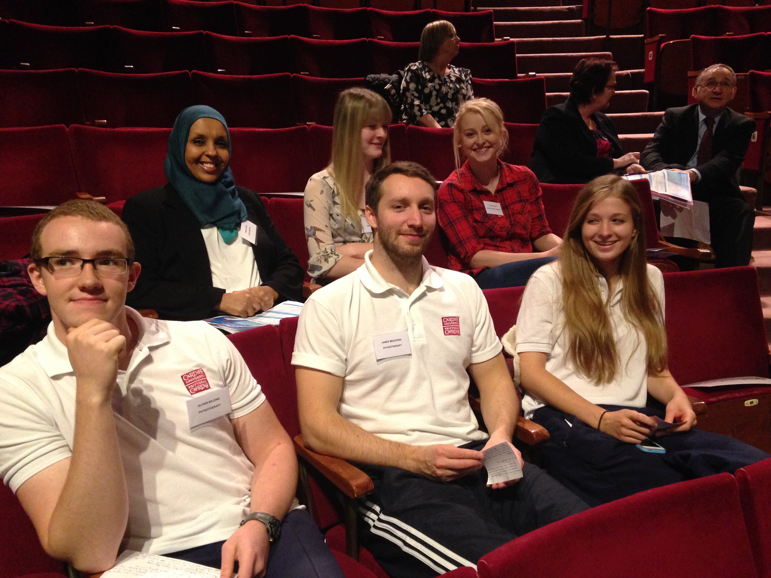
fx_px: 735
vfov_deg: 42.9
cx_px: 386
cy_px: 289
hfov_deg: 55.4
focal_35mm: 33
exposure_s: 1/20
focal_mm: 4.12
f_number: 2.4
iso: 400
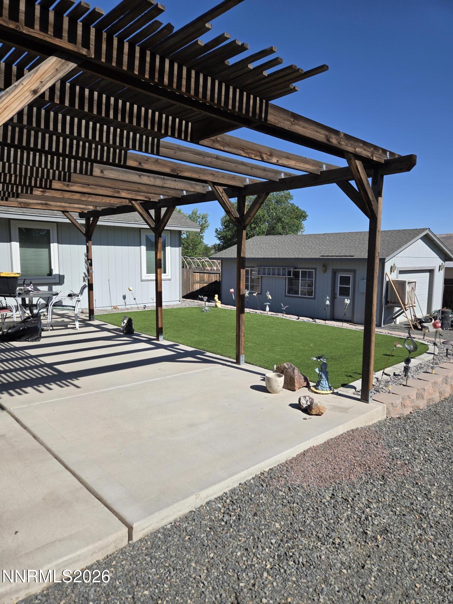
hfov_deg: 58.9
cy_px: 302
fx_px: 401
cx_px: 226
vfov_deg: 73.9
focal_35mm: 23
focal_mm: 5.4
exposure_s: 1/2921
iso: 32
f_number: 1.8
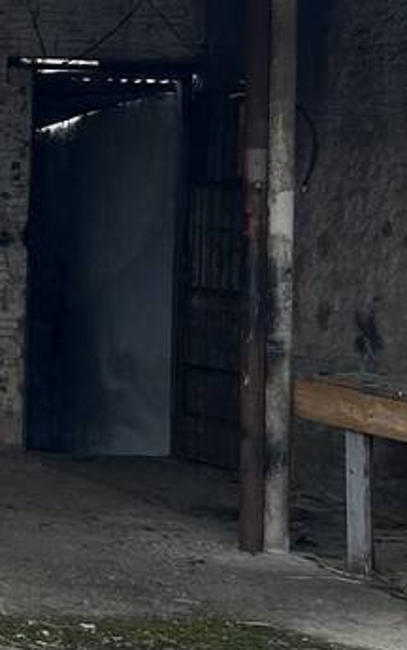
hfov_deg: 9.2
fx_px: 2038
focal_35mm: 115
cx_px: -803
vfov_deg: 18.0
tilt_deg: +0.0
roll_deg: -1.6
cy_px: 139
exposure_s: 1/1901
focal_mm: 5.7
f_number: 1.5
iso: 50
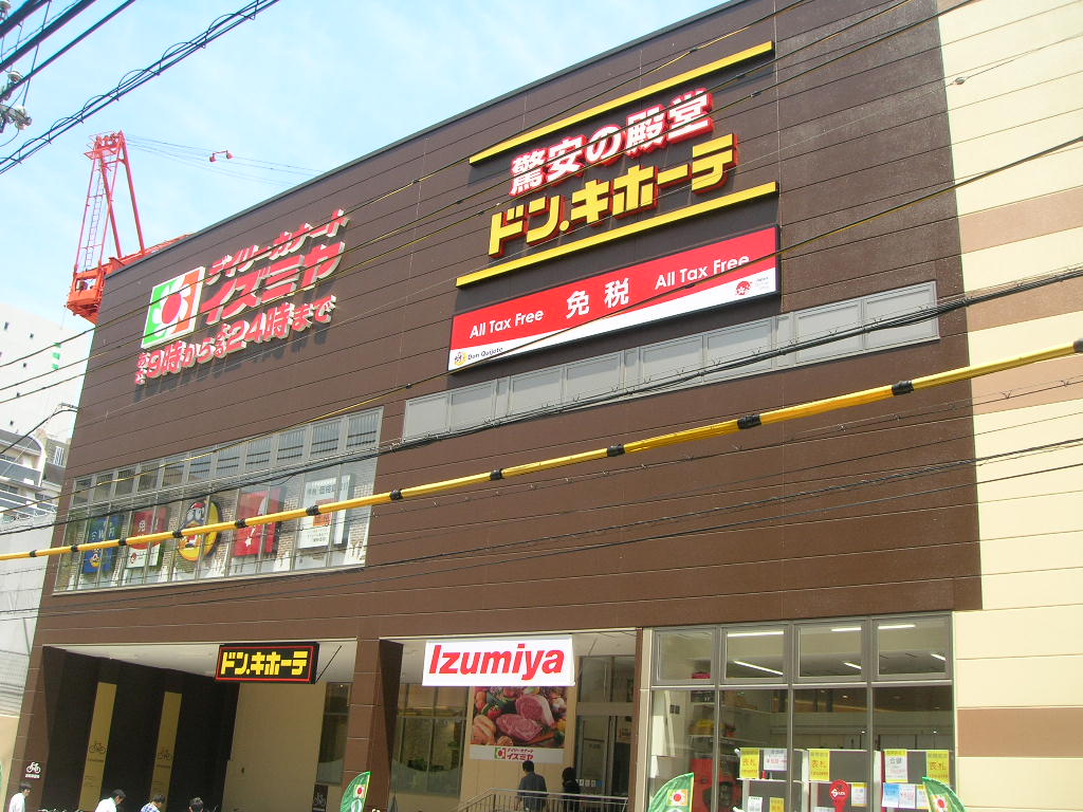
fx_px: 1064
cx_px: 542
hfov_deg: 54.0
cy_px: 406
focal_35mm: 34
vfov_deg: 41.8
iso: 71
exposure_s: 1/175
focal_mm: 5.7
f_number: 4.9
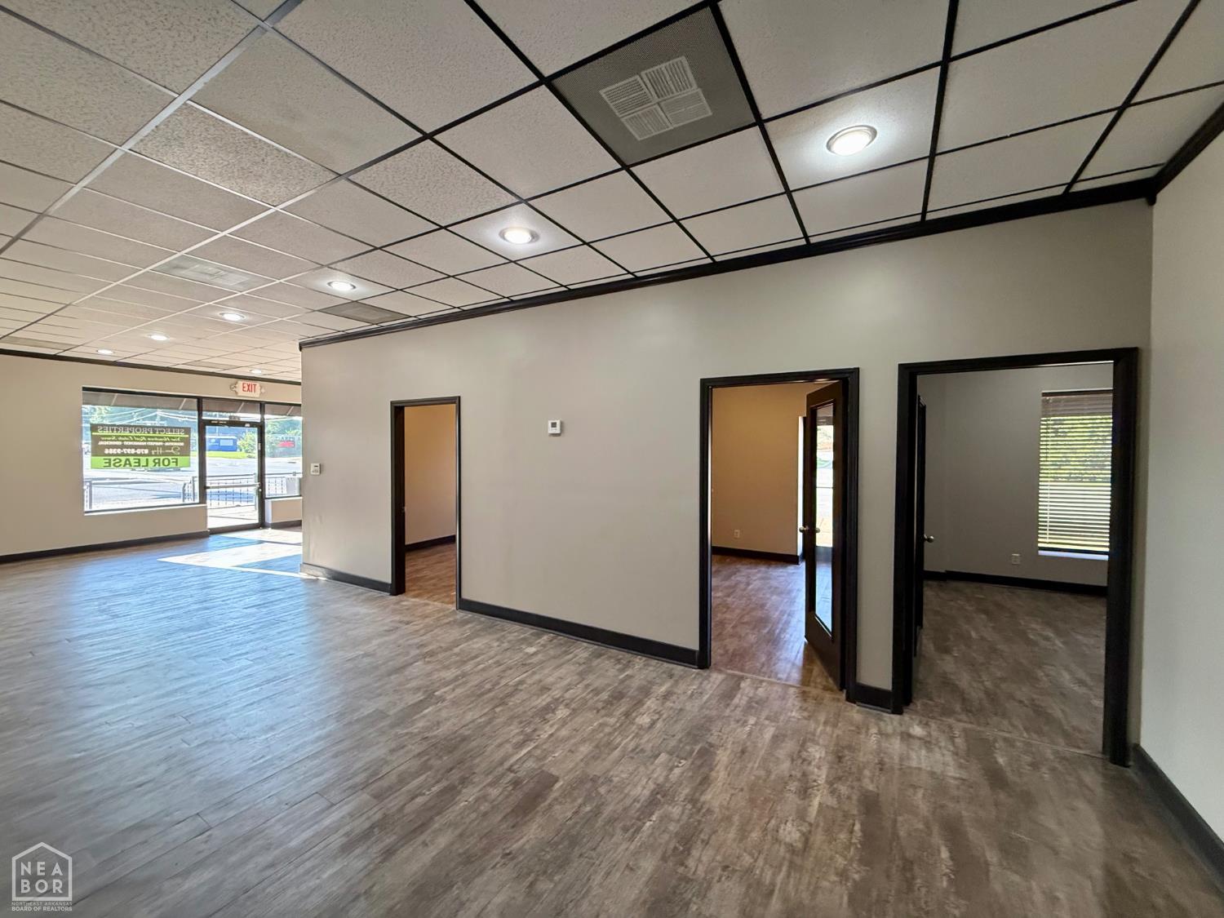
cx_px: 612
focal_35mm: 14
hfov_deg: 102.1
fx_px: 495
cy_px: 459
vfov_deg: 85.7
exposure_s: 1/120
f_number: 2.2
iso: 400
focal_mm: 2.22
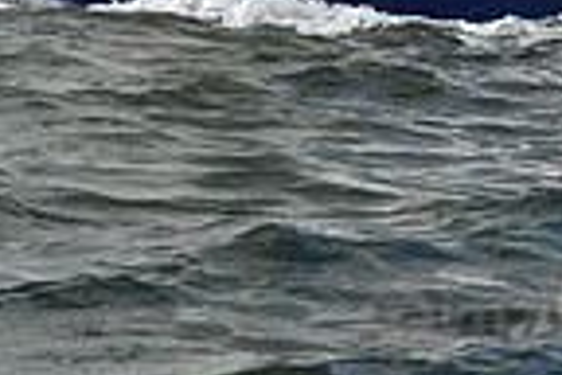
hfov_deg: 7.3
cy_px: -271
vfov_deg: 4.8
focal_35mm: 283
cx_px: 180
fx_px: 4418
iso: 320
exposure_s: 1/1000
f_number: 10
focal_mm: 70
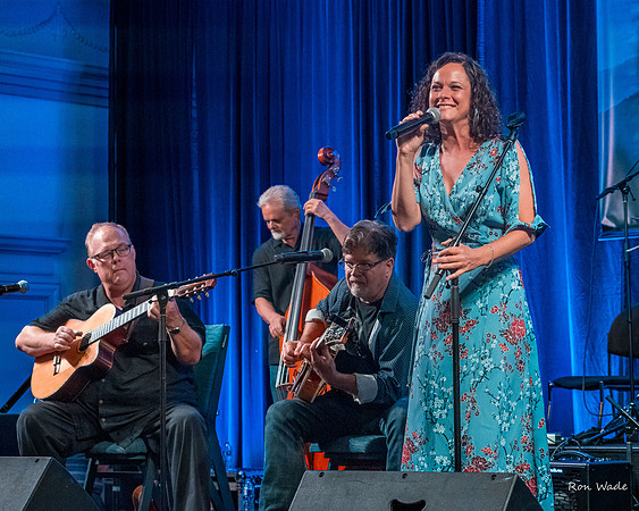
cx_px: 363
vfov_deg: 16.6
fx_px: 1753
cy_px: 256
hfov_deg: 20.6
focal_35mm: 93
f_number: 6.3
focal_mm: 70
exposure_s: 1/190
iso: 12800
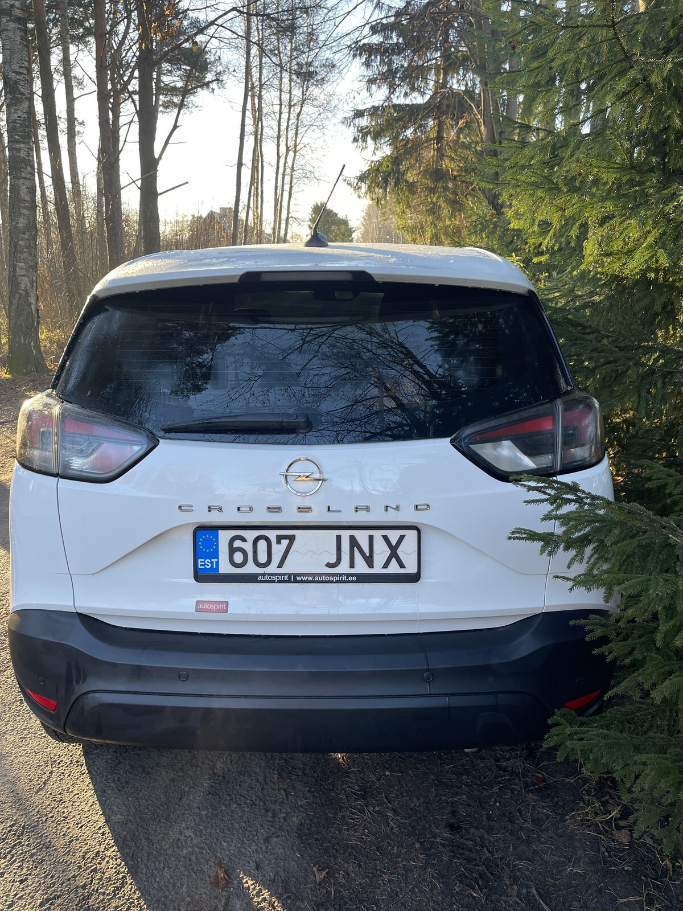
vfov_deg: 69.4
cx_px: 342
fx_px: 658
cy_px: 456
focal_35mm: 25
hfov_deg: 54.9
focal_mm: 5.1
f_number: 1.6
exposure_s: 1/166
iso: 32
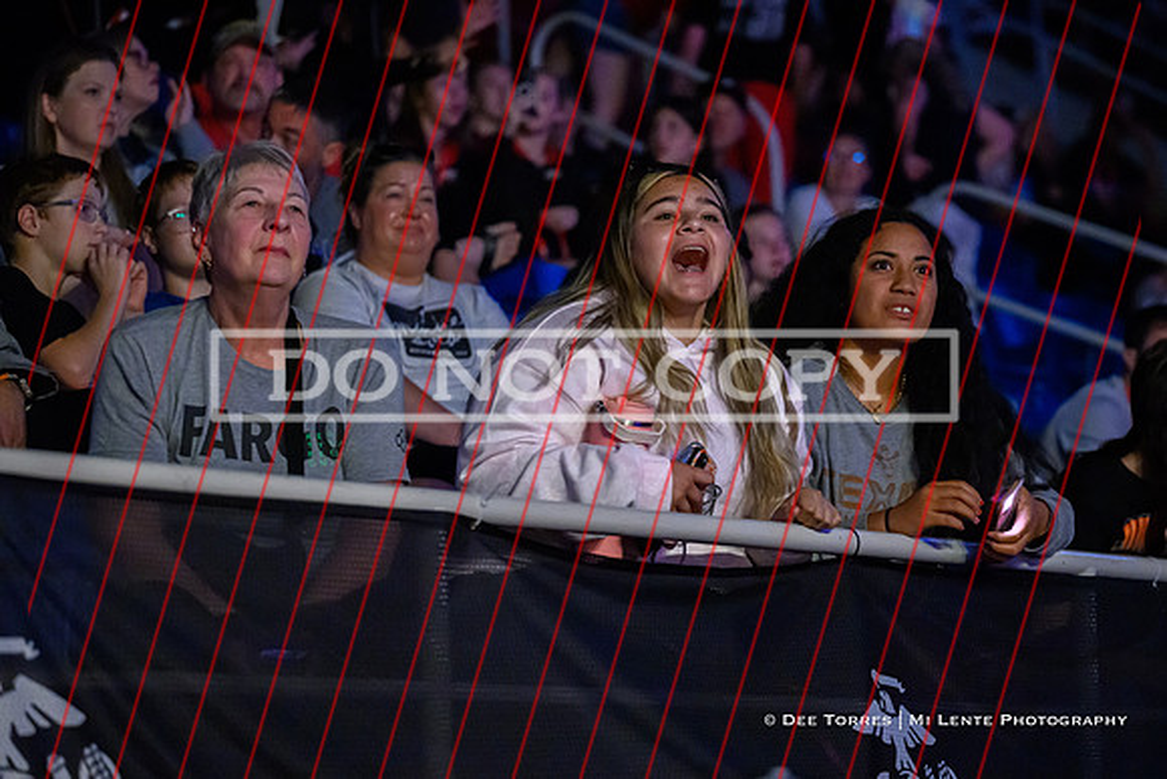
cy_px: 430
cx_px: 708
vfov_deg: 12.0
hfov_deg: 17.9
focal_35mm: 114
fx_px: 3697
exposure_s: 1/800
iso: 11400
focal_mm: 94
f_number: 2.8
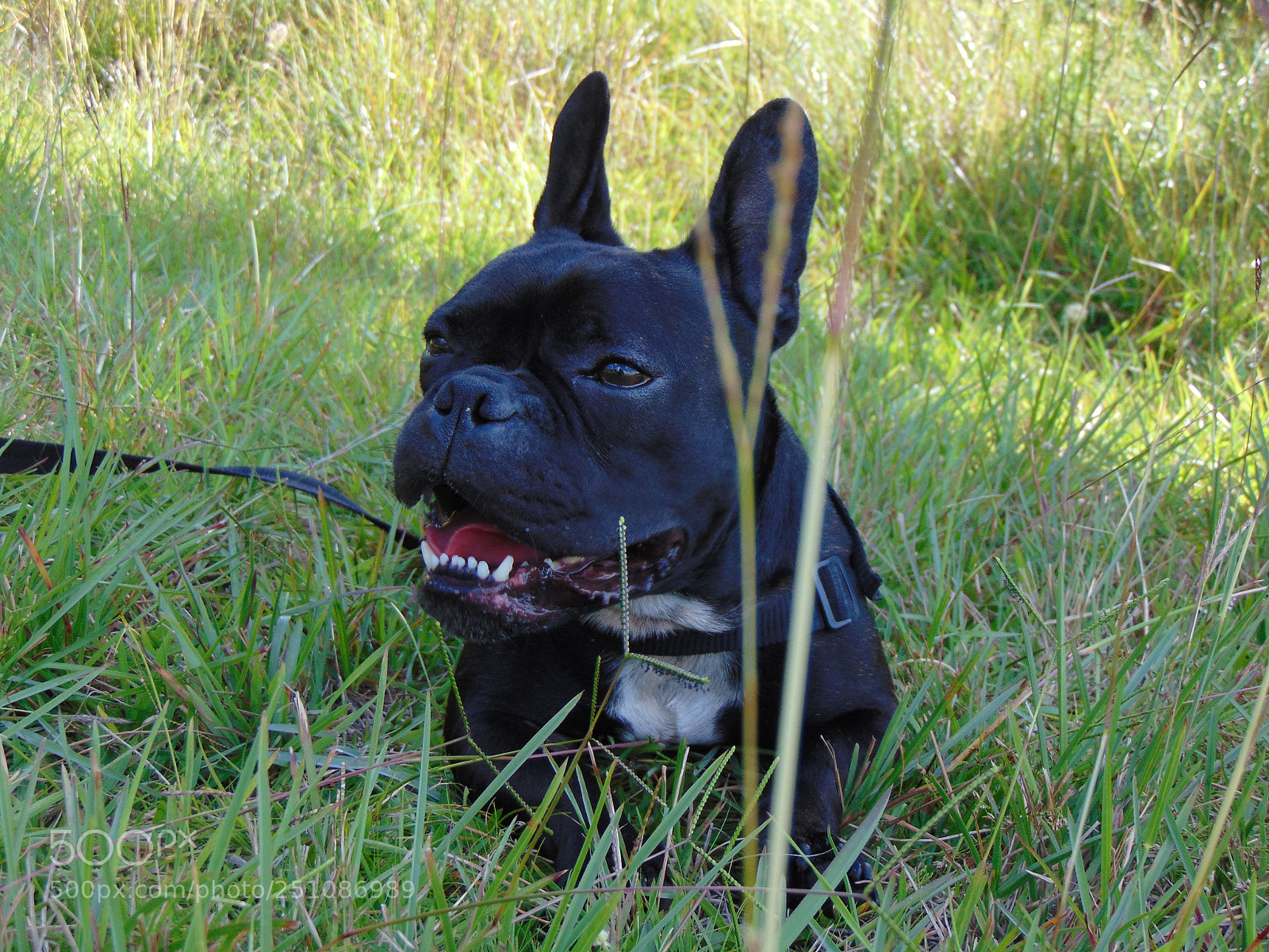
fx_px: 1833
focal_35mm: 50
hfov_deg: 38.2
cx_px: 634
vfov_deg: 29.1
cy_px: 476
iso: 80
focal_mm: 9
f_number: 3.5
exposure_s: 1/160
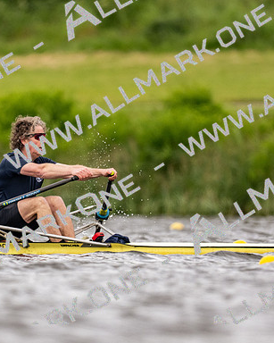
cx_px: 113
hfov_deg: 1.2
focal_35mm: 1276
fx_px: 12940
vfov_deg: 1.5
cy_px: 172
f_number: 4
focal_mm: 600
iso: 800
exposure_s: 1/2500
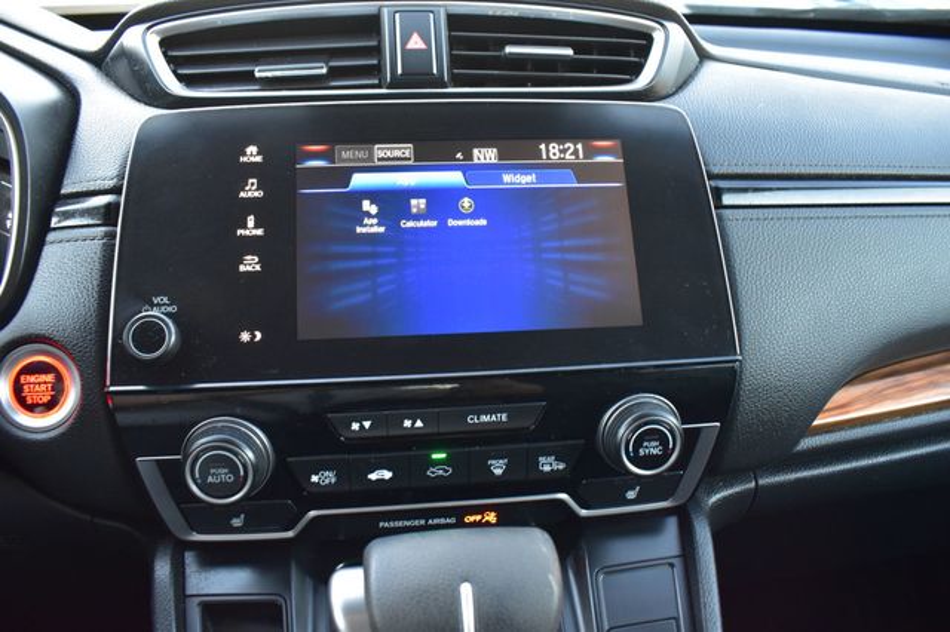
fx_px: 712
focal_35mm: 27
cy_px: 316
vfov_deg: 47.9
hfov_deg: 67.4
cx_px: 475
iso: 1100
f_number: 6.3
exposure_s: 1/15
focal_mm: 18
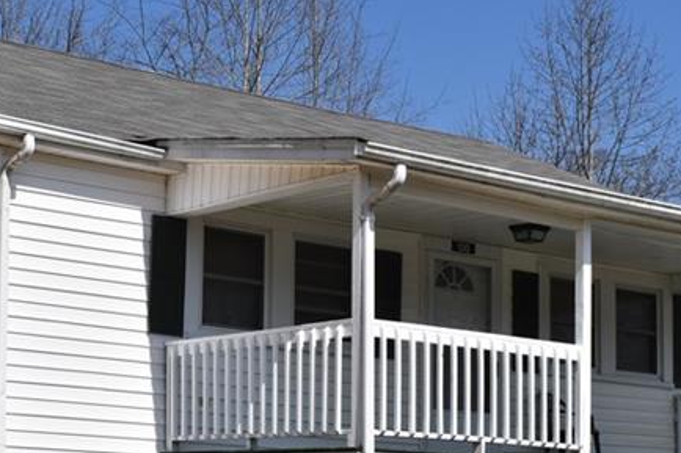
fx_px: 1740
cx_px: 240
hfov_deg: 22.1
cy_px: 329
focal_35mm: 92
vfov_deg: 14.8
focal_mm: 26
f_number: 13
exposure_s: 1/640
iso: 200
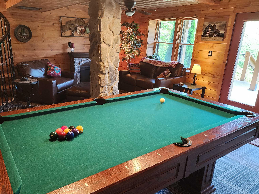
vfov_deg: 51.3
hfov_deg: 65.0
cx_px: 112
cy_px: 101
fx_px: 202
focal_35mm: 27
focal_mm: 6.4
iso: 640
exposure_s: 1/60
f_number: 1.8
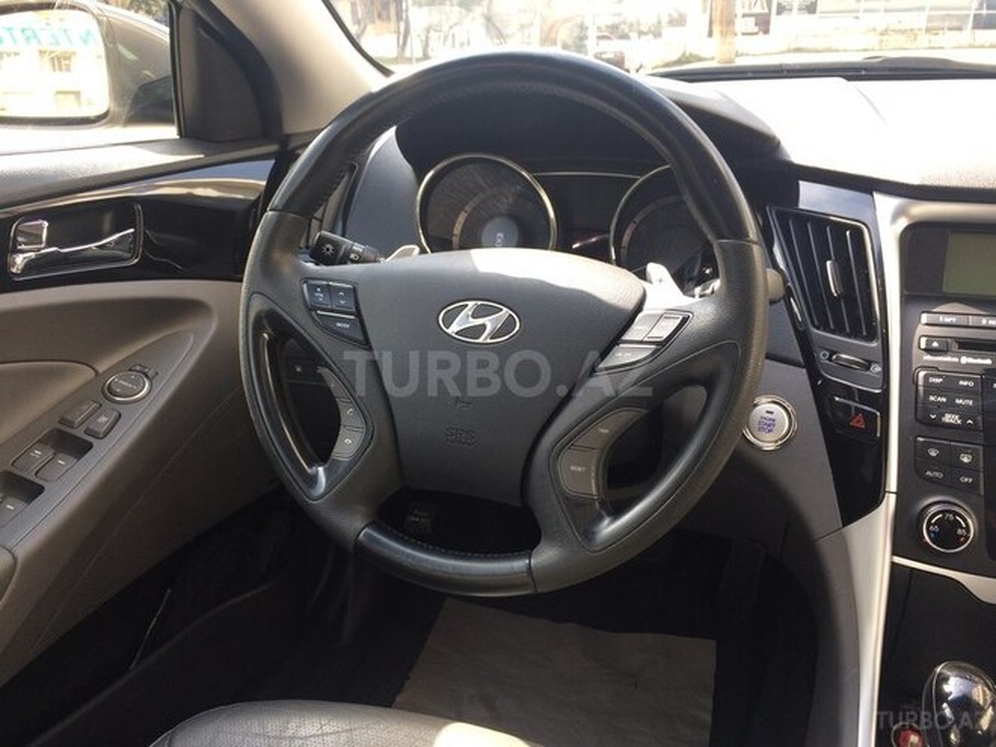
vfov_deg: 48.2
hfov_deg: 61.7
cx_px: 498
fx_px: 834
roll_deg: +0.9
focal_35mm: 29
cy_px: 374
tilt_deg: -24.1
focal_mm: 4.15
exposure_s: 1/100
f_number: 2.2
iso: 32
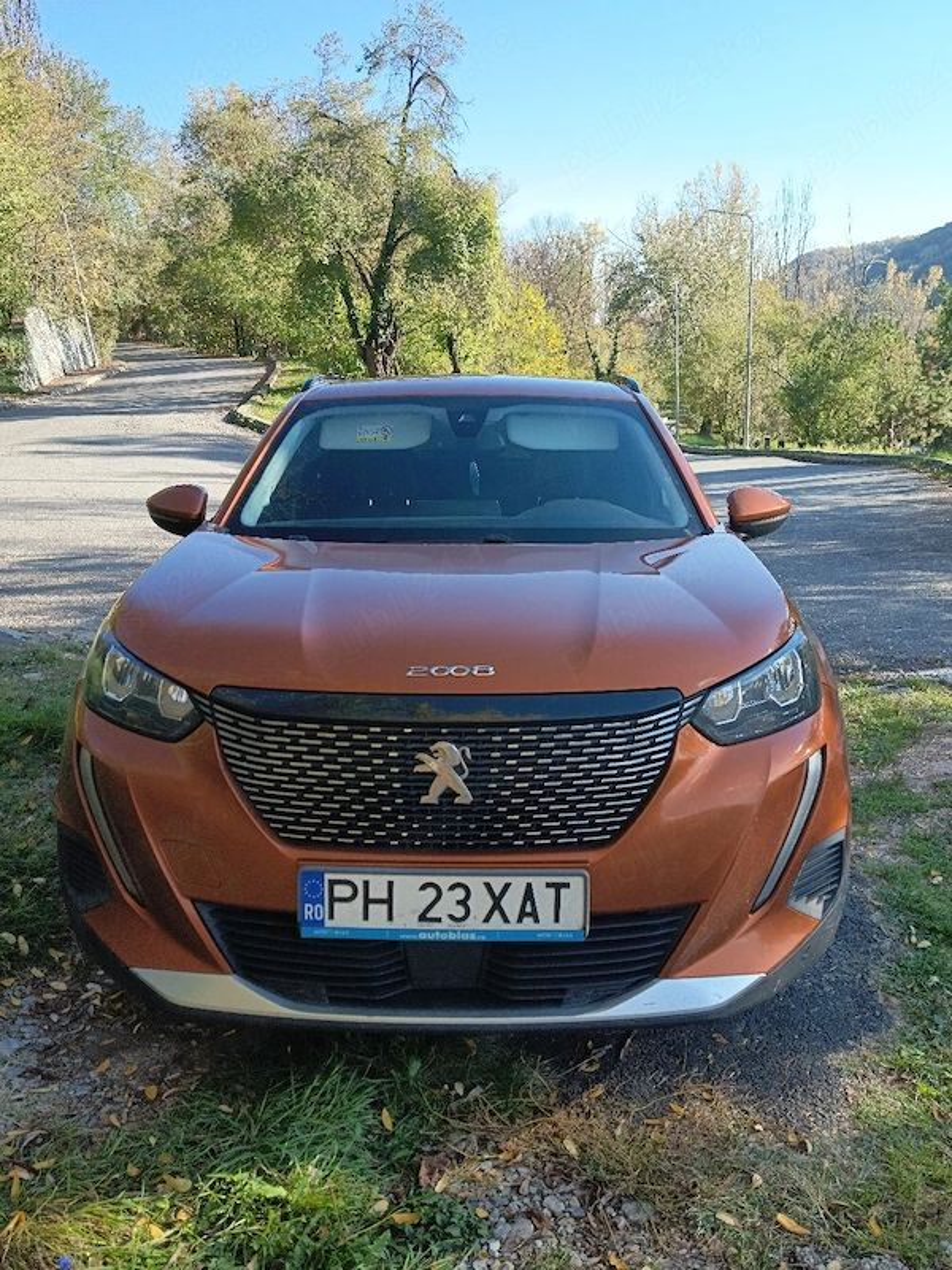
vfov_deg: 58.4
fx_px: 1137
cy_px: 635
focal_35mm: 31
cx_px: 476
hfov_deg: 45.4
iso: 50
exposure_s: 1/167
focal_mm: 5.24
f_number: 1.7
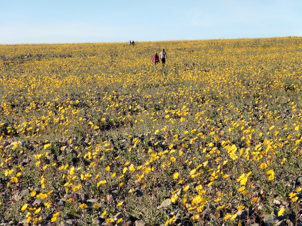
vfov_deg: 5.1
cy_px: 113
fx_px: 2521
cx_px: 151
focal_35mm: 289
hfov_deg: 6.9
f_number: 6.3
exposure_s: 1/160
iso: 100
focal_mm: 51.5
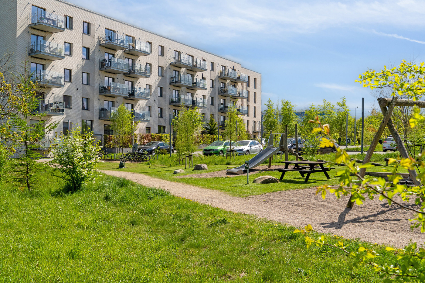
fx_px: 425
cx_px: 212
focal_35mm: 36
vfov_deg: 36.9
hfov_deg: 53.1
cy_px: 142
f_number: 8
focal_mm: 24
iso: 200
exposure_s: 1/1600
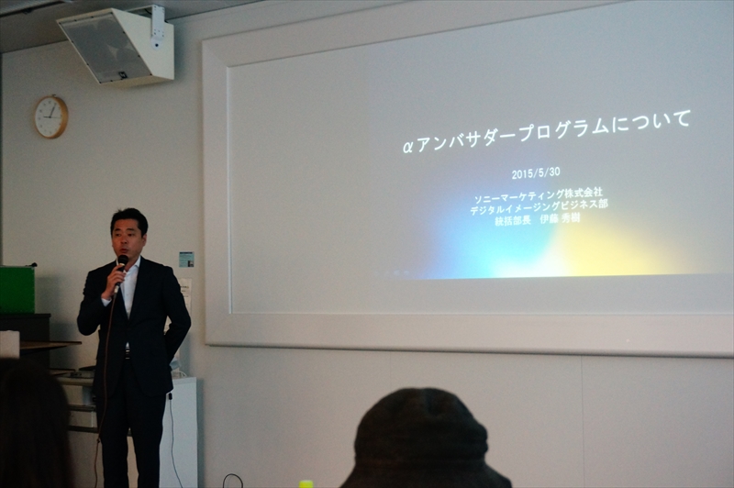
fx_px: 1039
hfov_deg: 38.9
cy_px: 244
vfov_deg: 26.4
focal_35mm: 51
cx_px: 367
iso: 2500
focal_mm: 34
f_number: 5
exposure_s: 1/60
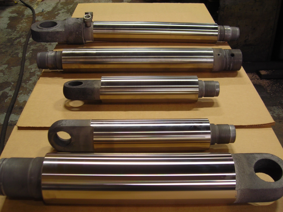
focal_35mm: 41
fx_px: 335
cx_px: 142
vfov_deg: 35.1
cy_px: 106
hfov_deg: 45.8
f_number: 3.3
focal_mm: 6.8
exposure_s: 1/7.4
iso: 50
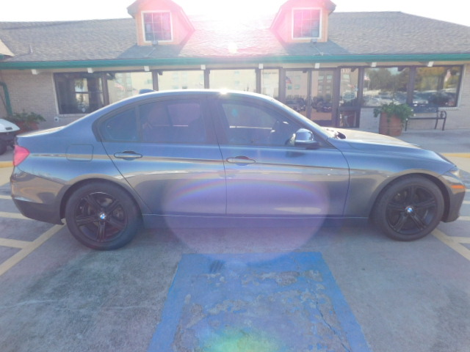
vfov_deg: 58.9
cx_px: 235
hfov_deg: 73.9
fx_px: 312
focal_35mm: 23
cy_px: 176
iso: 125
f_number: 3
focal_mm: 4
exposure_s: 1/400
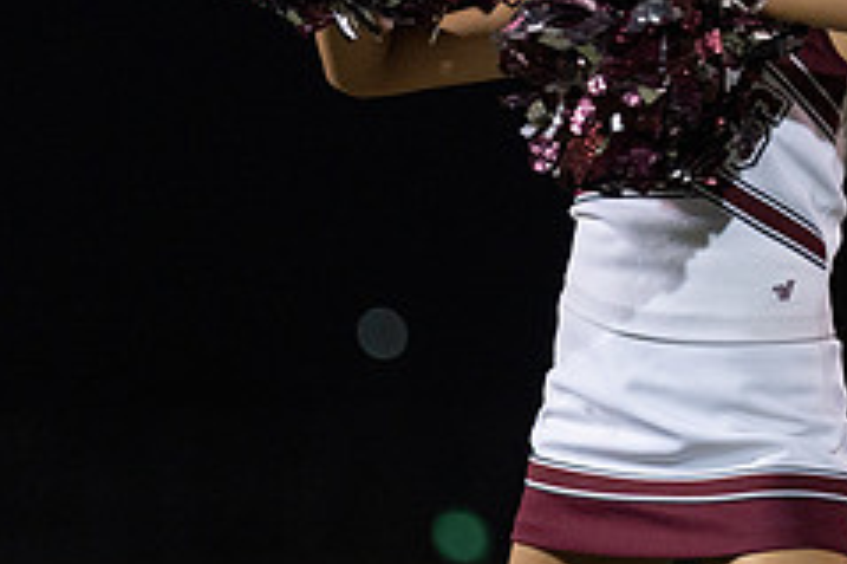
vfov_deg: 3.7
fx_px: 8675
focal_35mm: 369
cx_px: 758
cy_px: 101
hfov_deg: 5.6
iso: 1600
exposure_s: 1/800
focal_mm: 152
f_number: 2.8
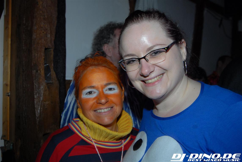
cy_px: 81
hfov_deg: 53.0
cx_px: 121
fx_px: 243
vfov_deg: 37.0
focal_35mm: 36
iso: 400
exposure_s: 1/25
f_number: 5.6
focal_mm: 24
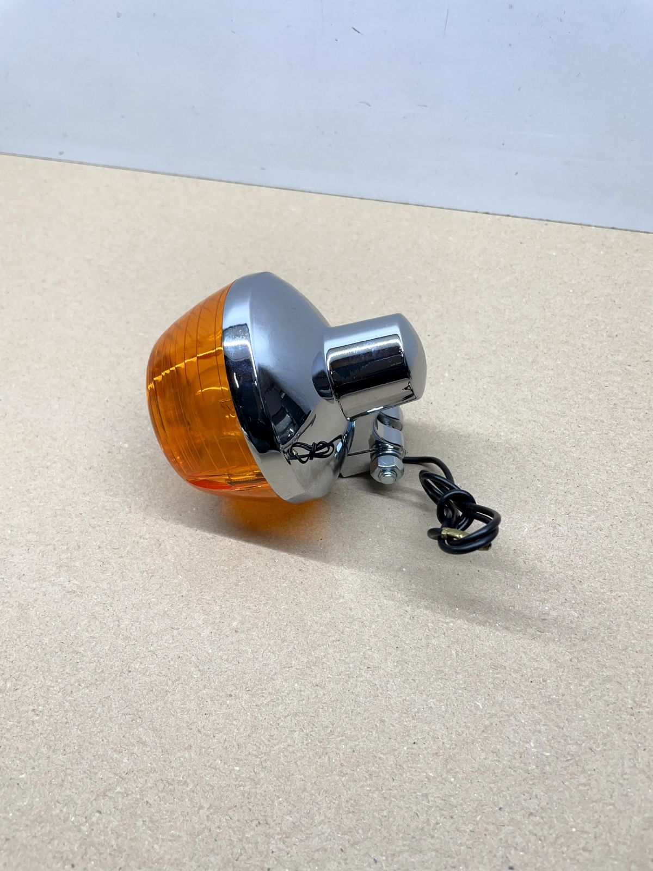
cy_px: 436
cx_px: 326
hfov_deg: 53.1
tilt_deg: -50.2
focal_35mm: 26
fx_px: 654
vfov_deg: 67.3
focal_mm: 4.2
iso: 50
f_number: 1.6
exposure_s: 1/100
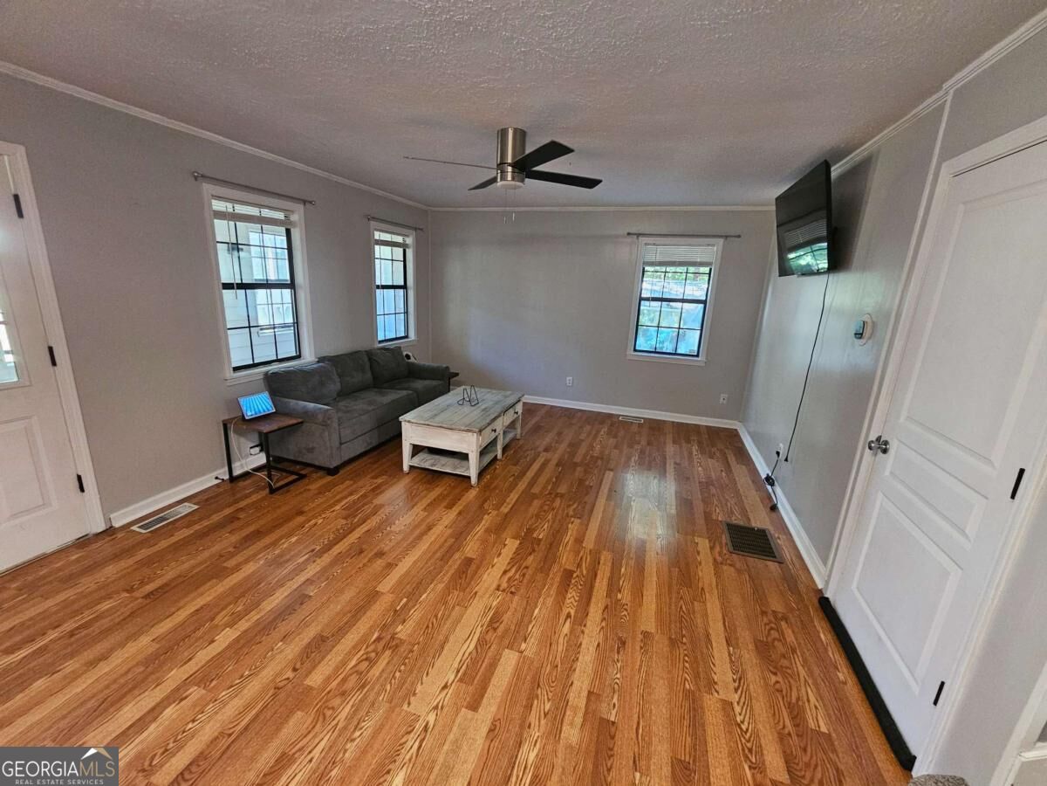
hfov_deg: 106.2
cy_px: 393
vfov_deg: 89.9
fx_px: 393
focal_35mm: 13
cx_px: 524
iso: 500
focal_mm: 2.2
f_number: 2.2
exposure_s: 1/30
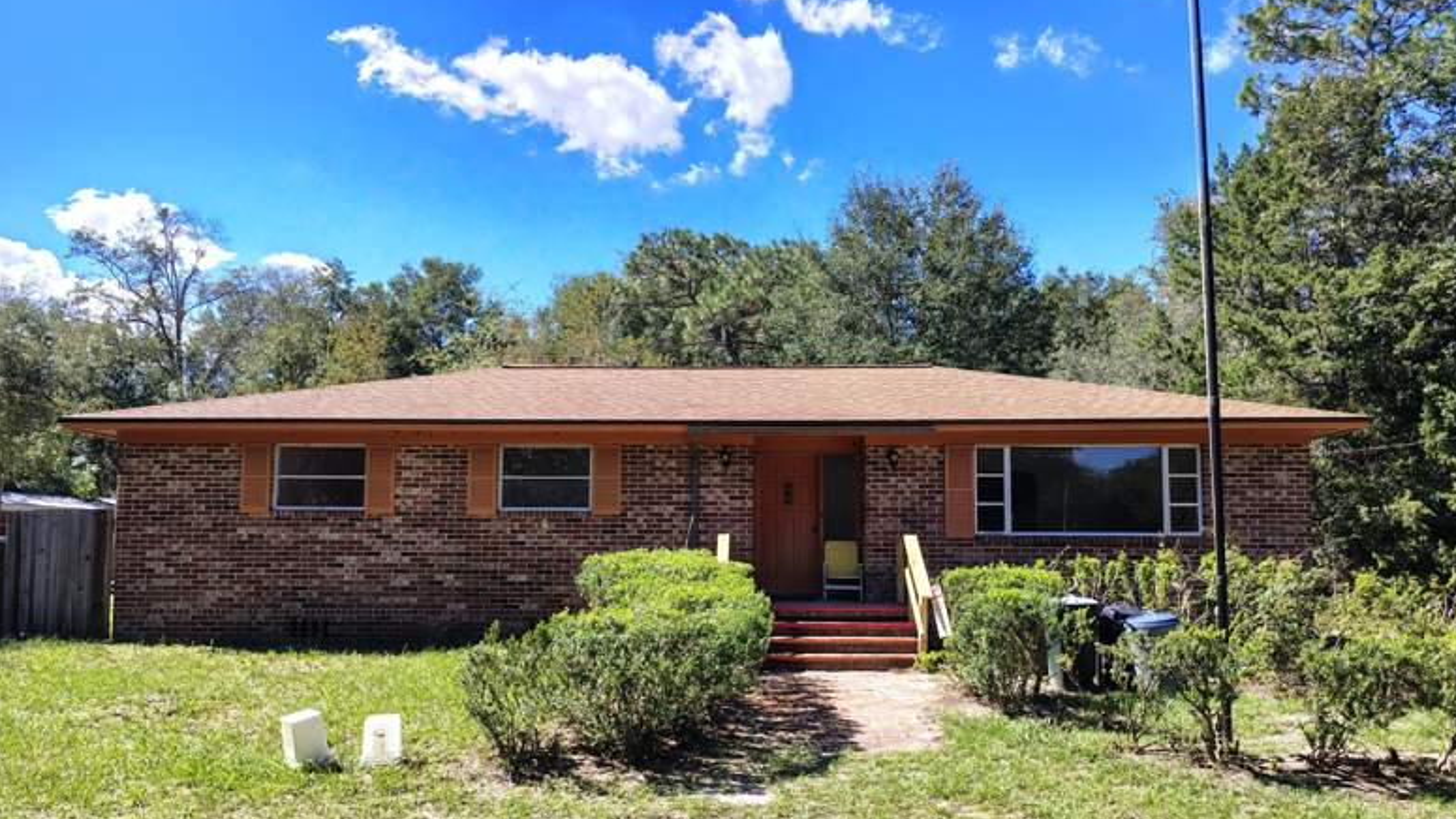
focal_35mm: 27
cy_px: 481
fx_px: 1042
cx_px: 718
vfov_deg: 42.7
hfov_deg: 69.9
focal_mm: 5.56
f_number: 1.8
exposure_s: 1/722
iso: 100
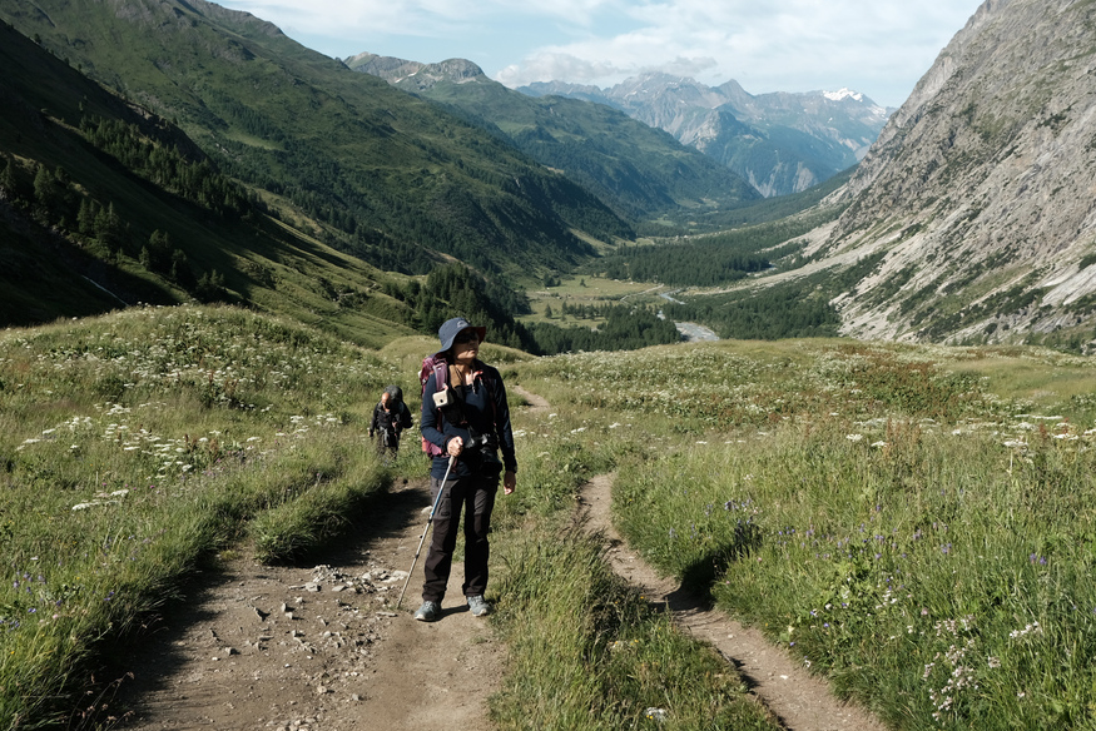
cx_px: 499
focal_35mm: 40
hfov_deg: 48.4
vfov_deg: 33.4
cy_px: 344
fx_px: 1218
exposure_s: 1/500
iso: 160
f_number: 5.6
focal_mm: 23
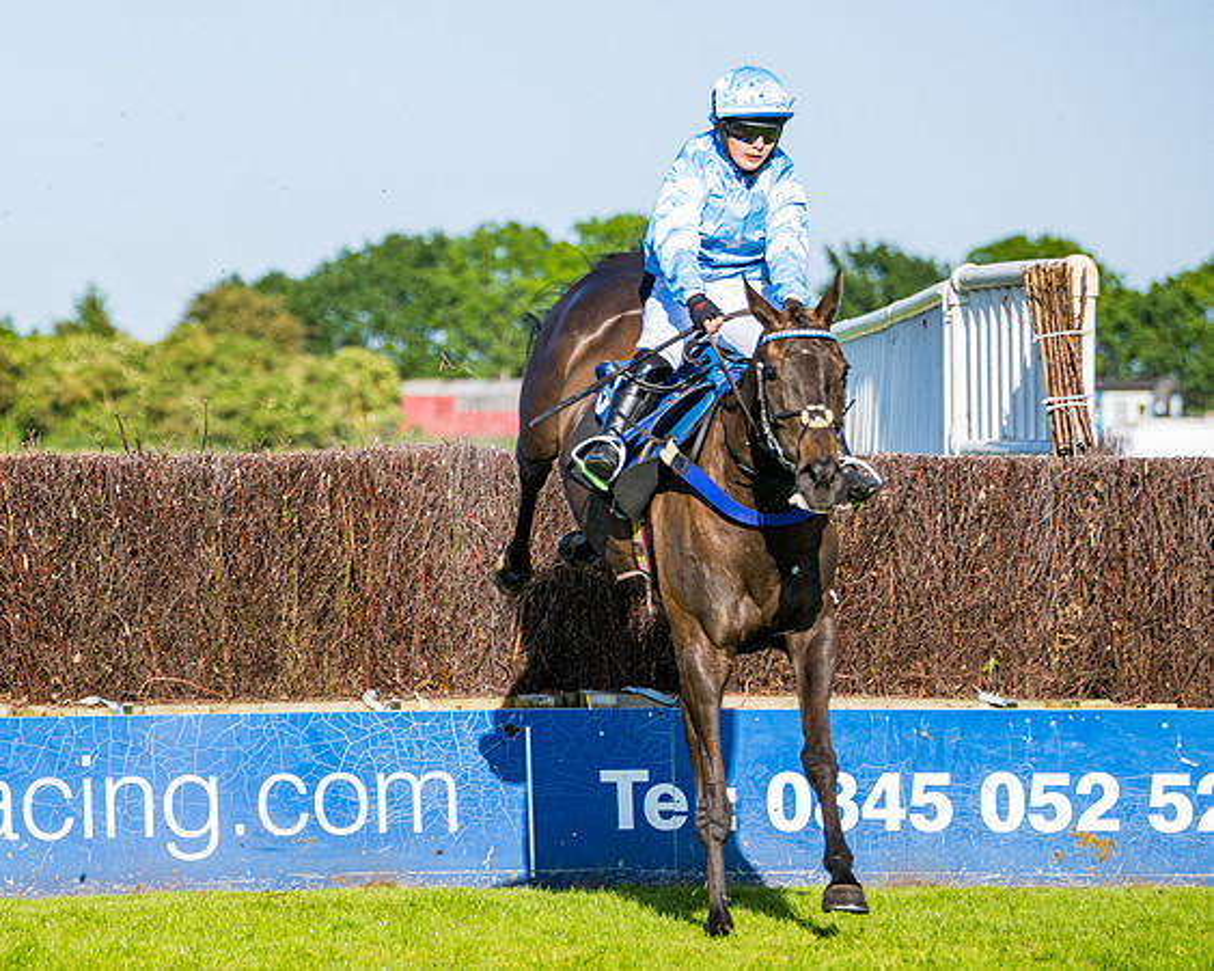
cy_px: 540
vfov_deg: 6.7
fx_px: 8334
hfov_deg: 8.3
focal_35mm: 232
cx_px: 128
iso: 200
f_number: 4
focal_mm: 135
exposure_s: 1/2000
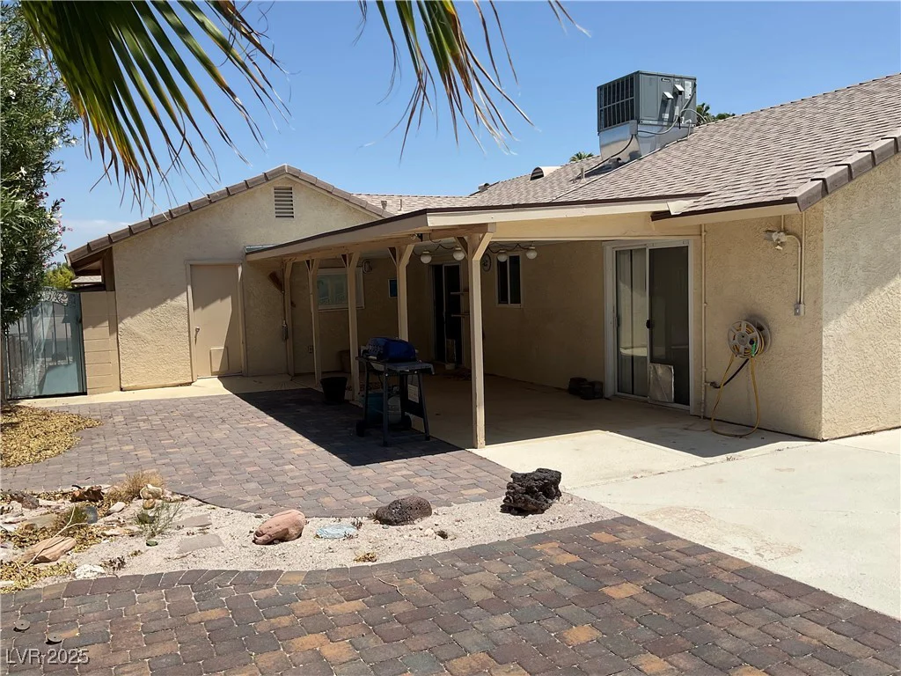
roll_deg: +2.3
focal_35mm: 29
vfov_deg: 48.2
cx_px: 450
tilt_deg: -4.3
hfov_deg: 61.7
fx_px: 755
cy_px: 338
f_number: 1.8
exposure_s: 1/3322
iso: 16
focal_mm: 3
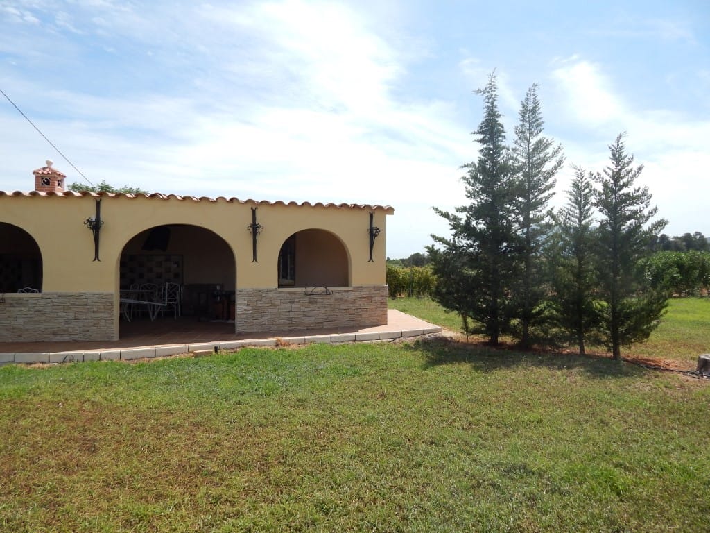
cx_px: 355
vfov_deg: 58.9
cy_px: 266
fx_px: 472
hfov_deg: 73.9
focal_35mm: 23
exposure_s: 1/400
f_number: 6
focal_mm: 4
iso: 125
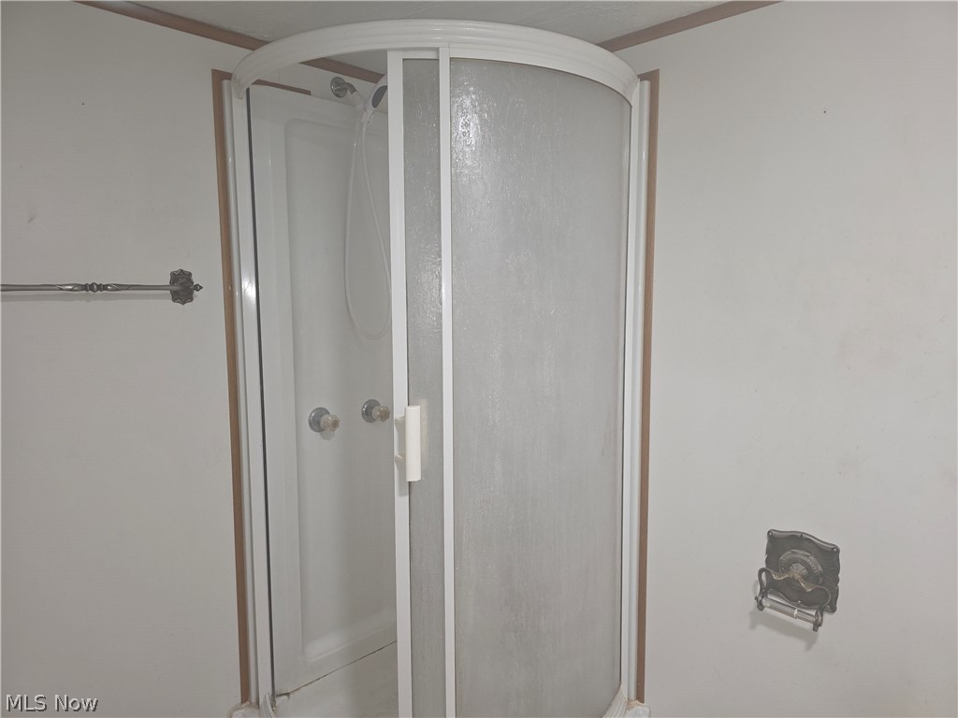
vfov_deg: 58.9
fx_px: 637
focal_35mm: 23
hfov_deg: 73.9
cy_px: 359
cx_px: 479
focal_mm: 6.3
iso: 80
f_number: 1.7
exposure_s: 1/60
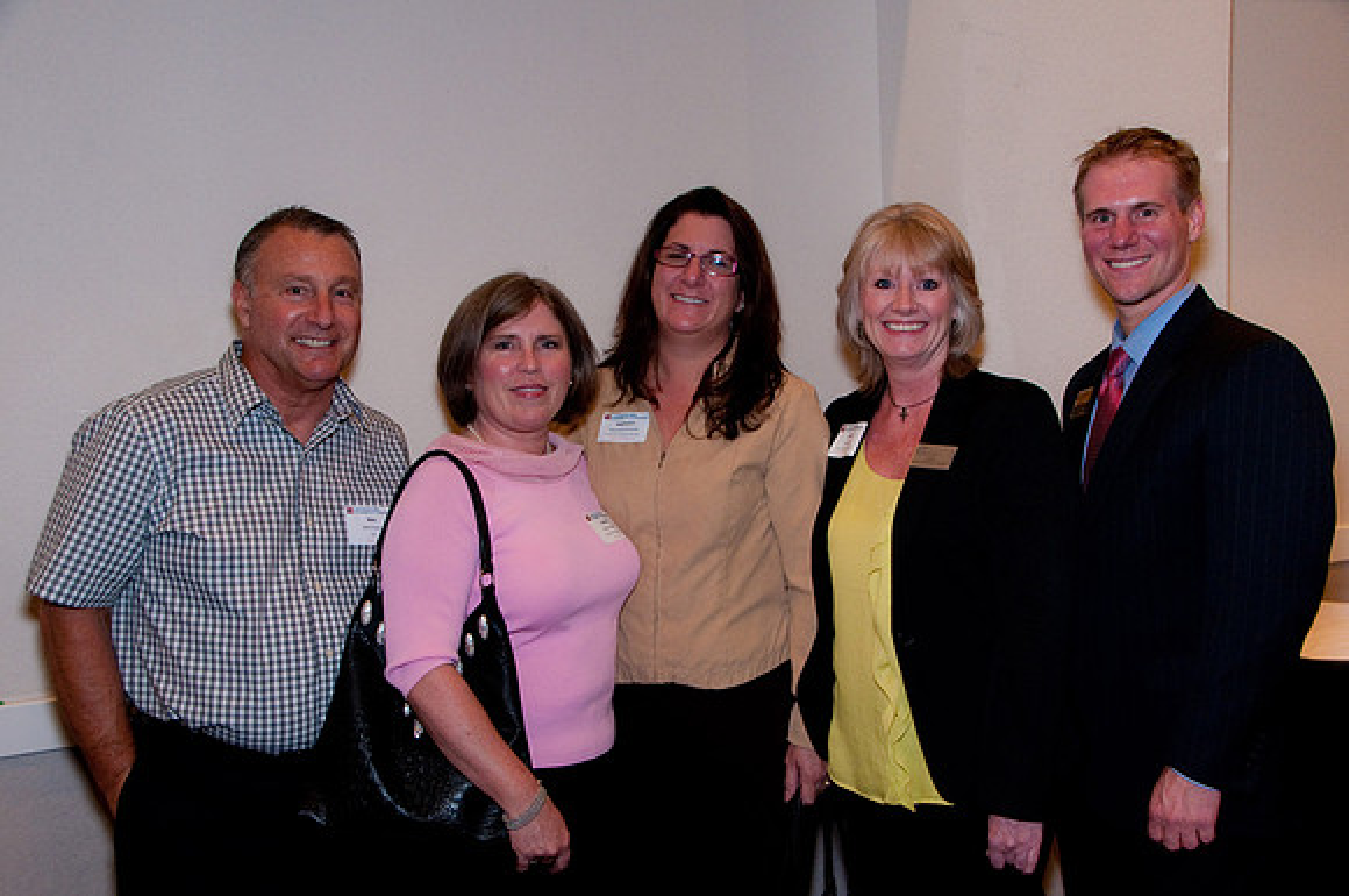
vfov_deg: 36.8
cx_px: 674
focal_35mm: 36
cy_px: 448
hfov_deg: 53.2
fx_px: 1347
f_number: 6.3
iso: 640
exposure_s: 1/60
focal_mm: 24
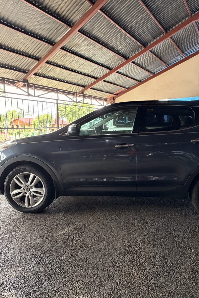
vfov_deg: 83.9
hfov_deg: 60.9
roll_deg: -0.5
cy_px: 142
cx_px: 127
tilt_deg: -6.2
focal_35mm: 20
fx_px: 166
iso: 320
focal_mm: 2.22
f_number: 2.2
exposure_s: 1/114
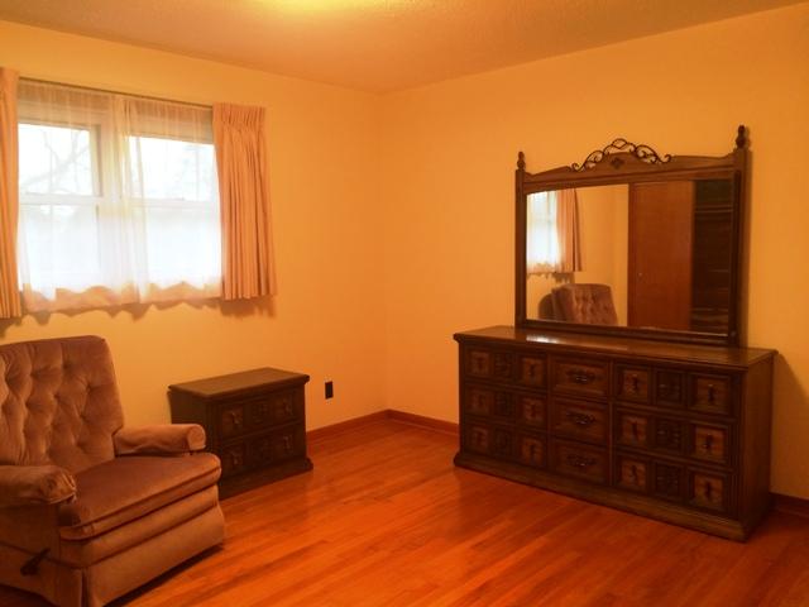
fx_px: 678
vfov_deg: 48.2
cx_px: 404
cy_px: 304
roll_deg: +1.9
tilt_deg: -5.7
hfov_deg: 61.7
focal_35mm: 29
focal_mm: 4.15
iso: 100
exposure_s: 1/30
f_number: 2.2
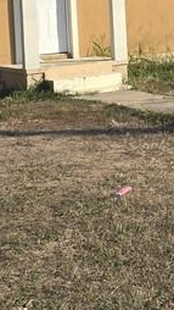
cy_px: 13
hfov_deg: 12.0
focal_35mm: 101
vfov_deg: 20.6
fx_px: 828
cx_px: 122
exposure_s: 1/574
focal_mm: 6.3
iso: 12
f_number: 1.7
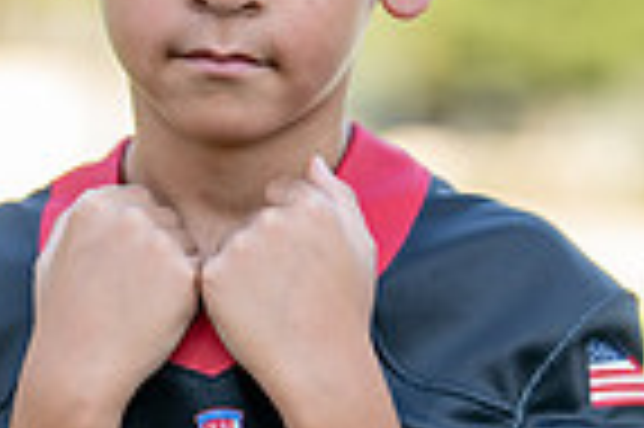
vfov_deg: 5.9
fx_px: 4181
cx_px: 348
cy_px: 212
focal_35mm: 234
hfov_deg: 8.8
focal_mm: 50
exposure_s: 1/1250
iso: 100
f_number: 1.2
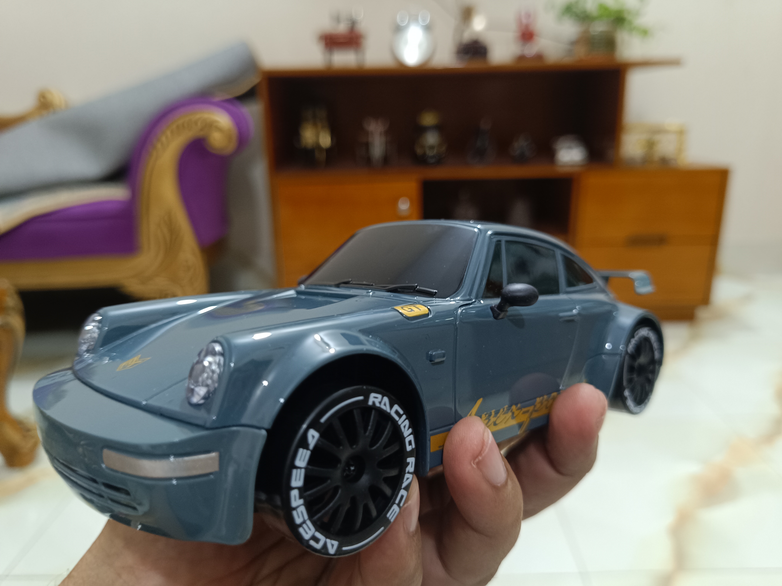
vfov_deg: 56.8
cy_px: 293
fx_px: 542
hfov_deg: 71.6
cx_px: 391
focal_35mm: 24
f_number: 1.88
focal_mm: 5.59
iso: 536
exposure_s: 1/33.3
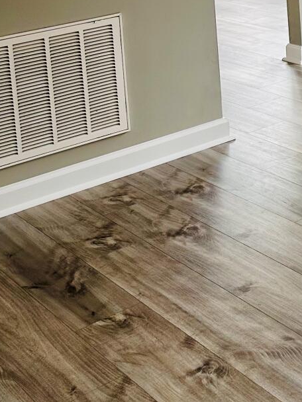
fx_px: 919
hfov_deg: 16.5
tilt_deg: -4.6
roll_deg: +2.7
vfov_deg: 22.3
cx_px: 487
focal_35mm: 79
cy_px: -108
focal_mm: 6.86
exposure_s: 1/296
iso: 80
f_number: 1.78
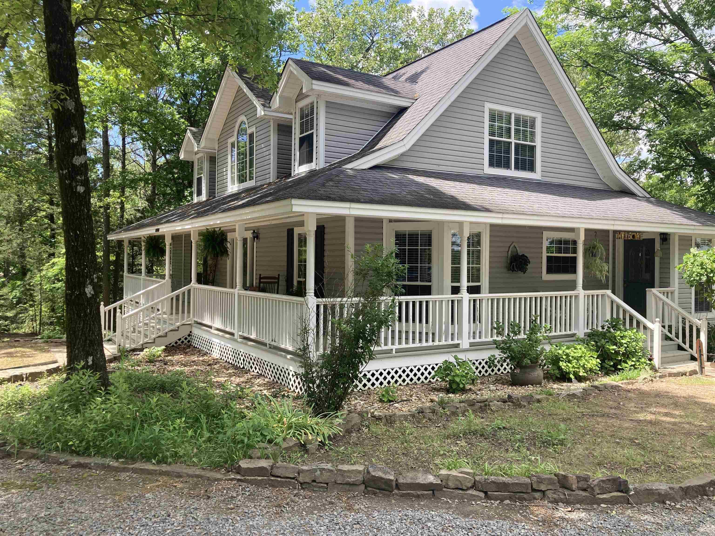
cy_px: 268
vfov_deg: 49.7
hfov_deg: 63.4
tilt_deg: +1.0
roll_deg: -1.8
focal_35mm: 28
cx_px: 358
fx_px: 578
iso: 20
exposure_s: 1/506
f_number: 1.8
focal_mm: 3.99
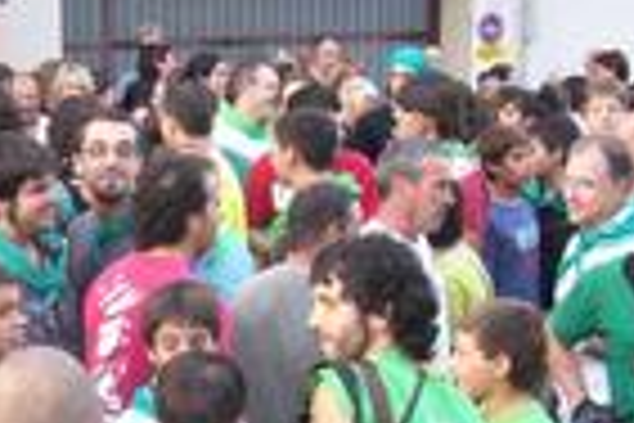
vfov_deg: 13.2
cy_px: 342
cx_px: 27
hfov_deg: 19.4
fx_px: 1814
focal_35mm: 103
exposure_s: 1/60
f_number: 2.8
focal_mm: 5.8
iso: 400
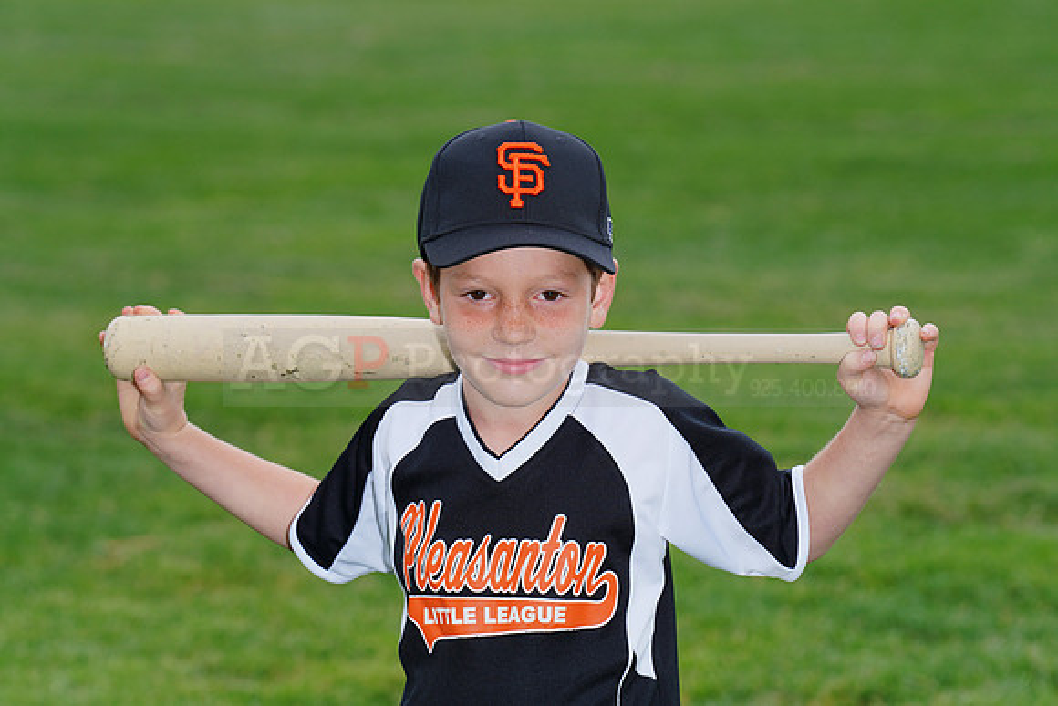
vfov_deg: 6.9
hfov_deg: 10.3
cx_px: 529
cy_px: 353
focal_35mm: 200
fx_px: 5879
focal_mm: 200
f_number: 8
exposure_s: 1/200
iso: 200
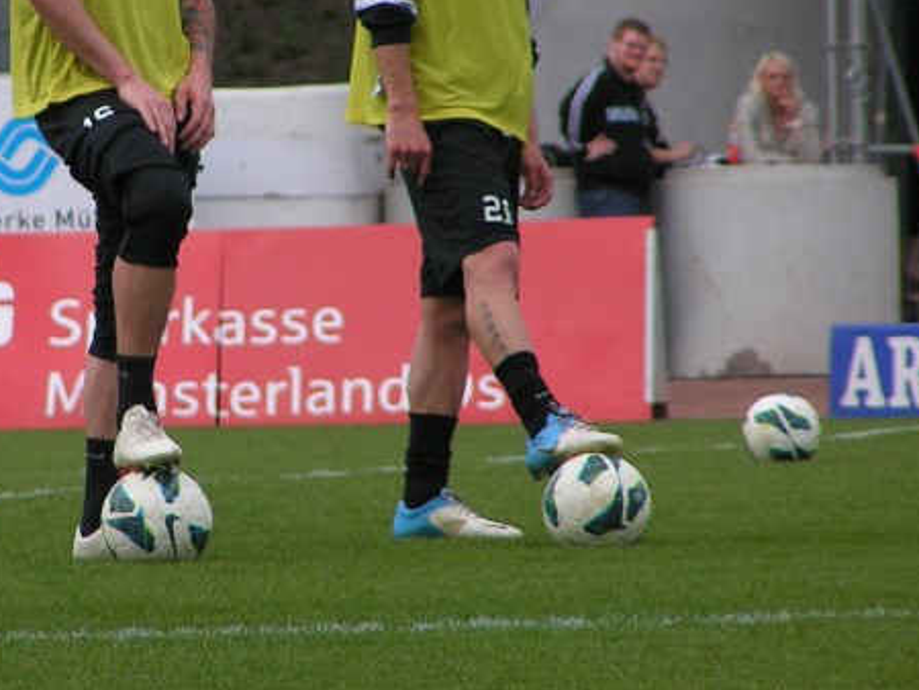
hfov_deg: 3.3
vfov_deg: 2.5
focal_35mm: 604
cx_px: 198
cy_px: 165
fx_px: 16044
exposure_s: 1/640
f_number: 3.5
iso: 50
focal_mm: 52
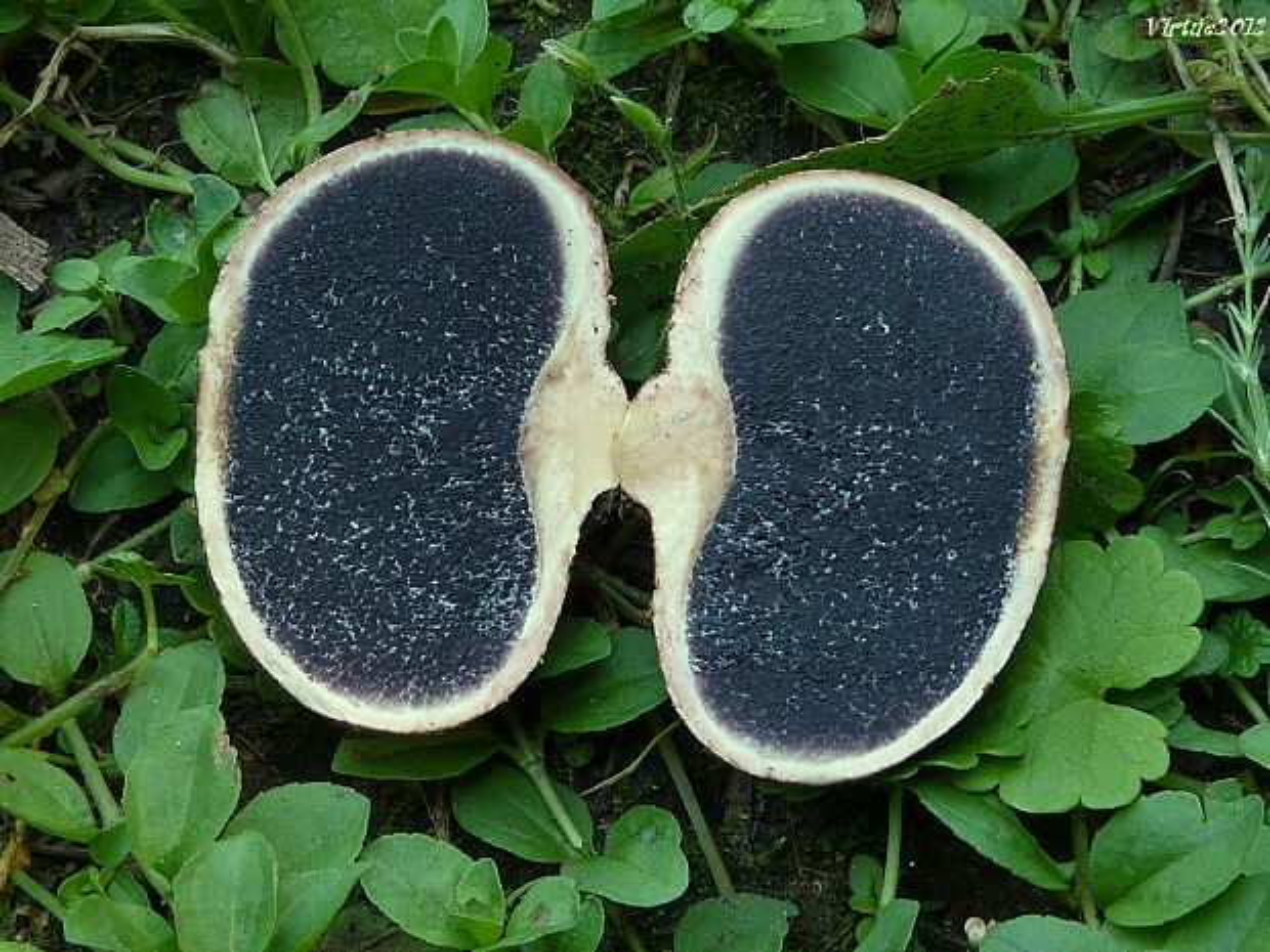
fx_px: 2678
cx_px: 635
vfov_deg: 20.2
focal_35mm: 73
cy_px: 476
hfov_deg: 26.7
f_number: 8
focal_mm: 13.2
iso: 80
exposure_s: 1/10
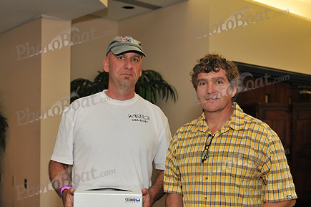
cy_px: 134
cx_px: 152
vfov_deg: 27.9
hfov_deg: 41.2
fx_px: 414
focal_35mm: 48
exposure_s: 1/125
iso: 320
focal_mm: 24
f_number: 2.8
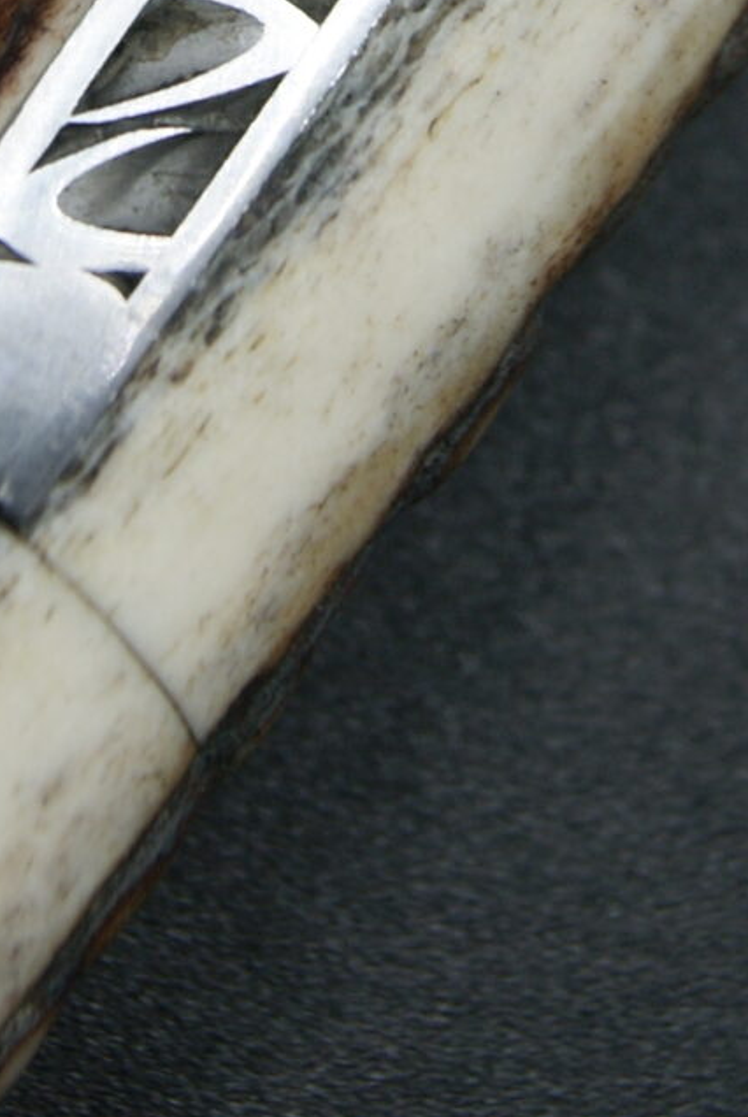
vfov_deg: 11.0
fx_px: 5622
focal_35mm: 181
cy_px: -486
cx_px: 288
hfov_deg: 7.6
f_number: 5.6
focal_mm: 30
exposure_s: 1/60
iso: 100
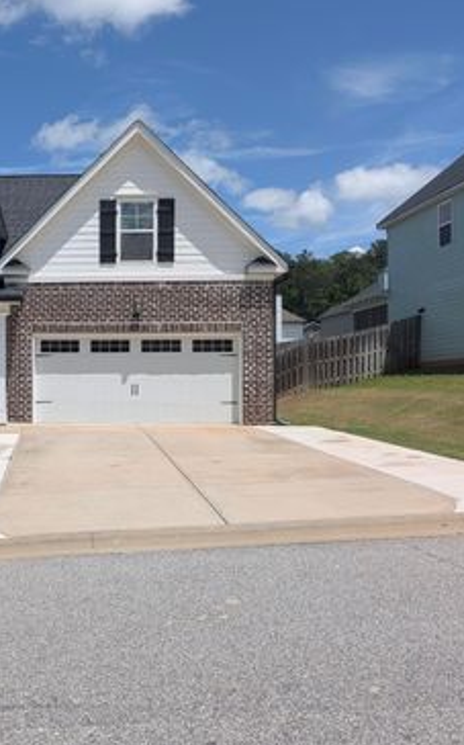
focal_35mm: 35
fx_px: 709
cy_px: 377
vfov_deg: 55.4
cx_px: 33
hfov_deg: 33.9
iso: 20
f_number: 1.68
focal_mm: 6.9
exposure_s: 1/1548
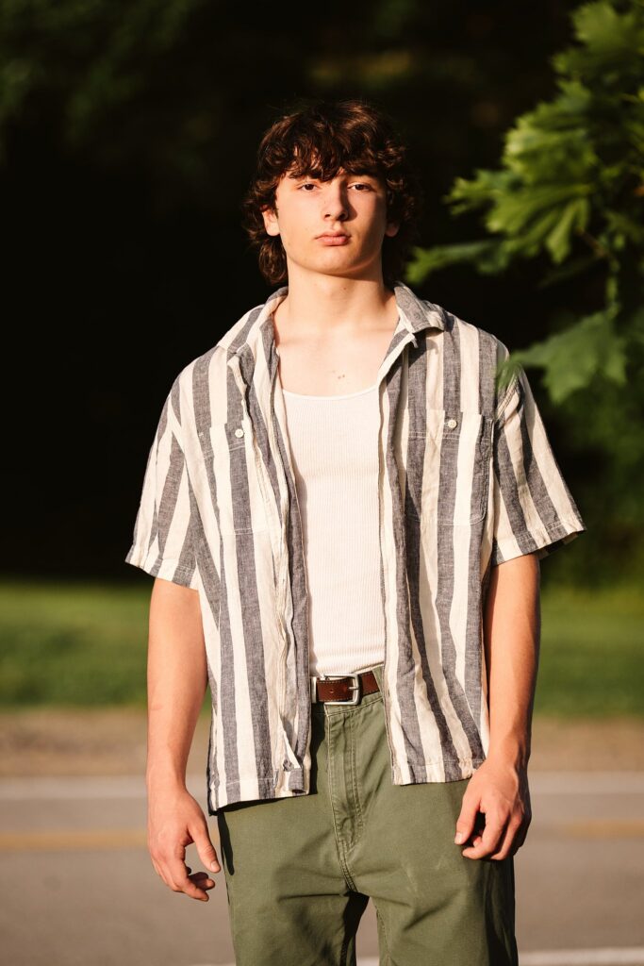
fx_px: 4828
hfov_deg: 7.6
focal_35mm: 180
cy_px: 483
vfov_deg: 11.4
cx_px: 322
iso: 400
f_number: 4
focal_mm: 180
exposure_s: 1/1600
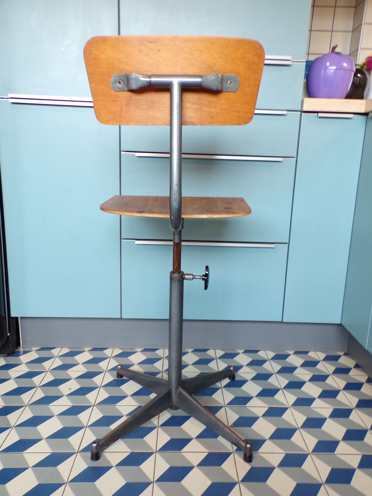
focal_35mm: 28
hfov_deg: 49.7
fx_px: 401
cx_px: 186
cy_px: 248
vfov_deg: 63.4
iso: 243
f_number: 3.1
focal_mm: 5
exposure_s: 1/17
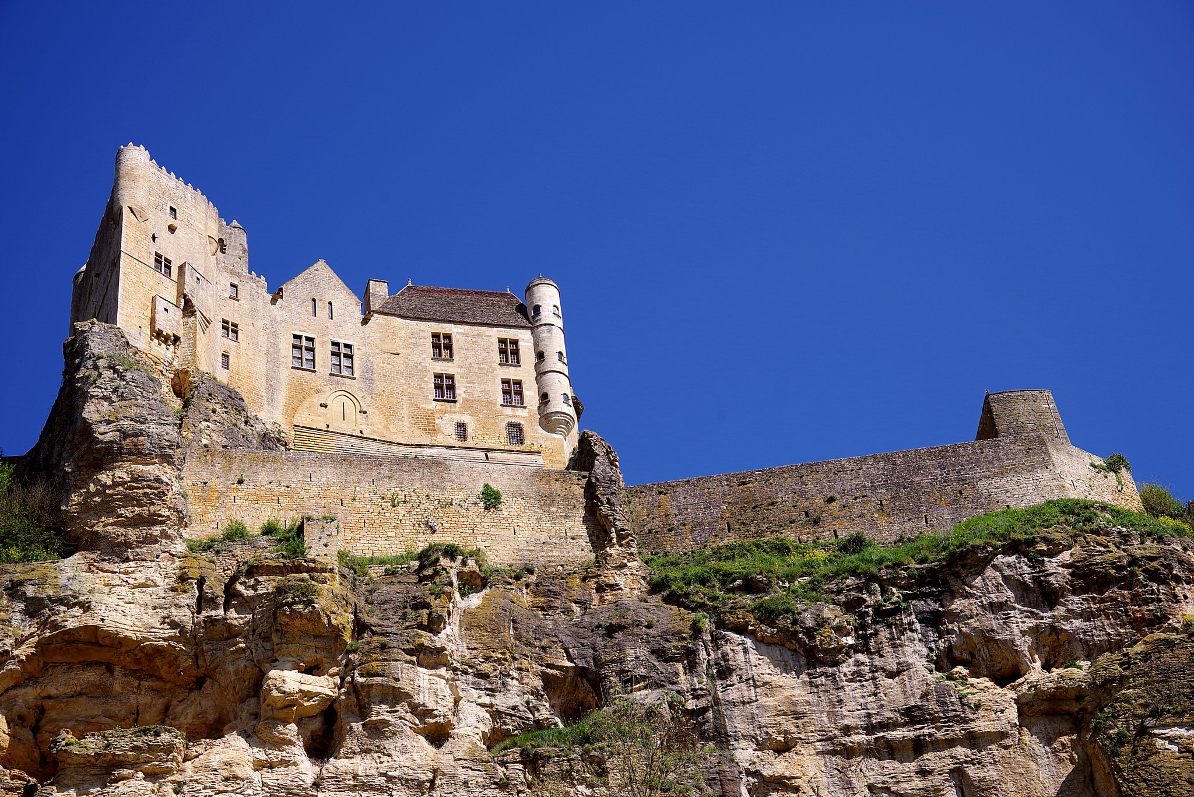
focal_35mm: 68
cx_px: 597
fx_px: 2256
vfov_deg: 20.0
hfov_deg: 29.6
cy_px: 398
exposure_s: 1/250
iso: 160
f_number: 9
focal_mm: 68
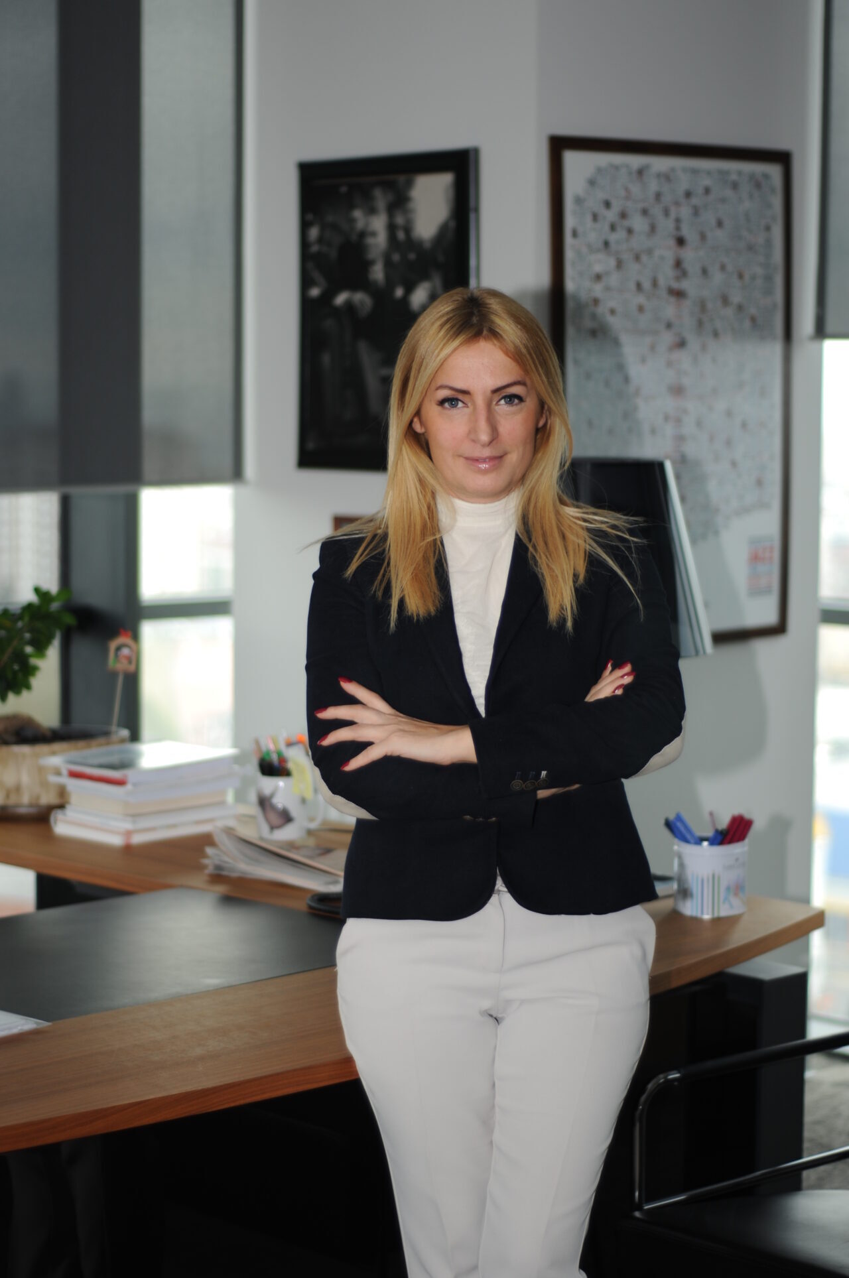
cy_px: 639
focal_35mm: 75
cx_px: 424
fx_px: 2660
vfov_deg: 27.0
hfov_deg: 18.1
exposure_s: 1/160
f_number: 1.8
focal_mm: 50
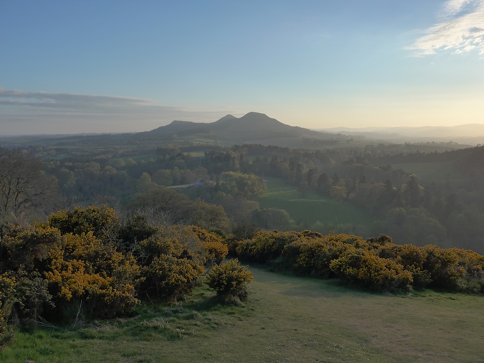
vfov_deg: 48.2
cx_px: 242
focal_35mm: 29
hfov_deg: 61.7
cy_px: 182
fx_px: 405
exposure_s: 1/800
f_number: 4
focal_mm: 6
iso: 160
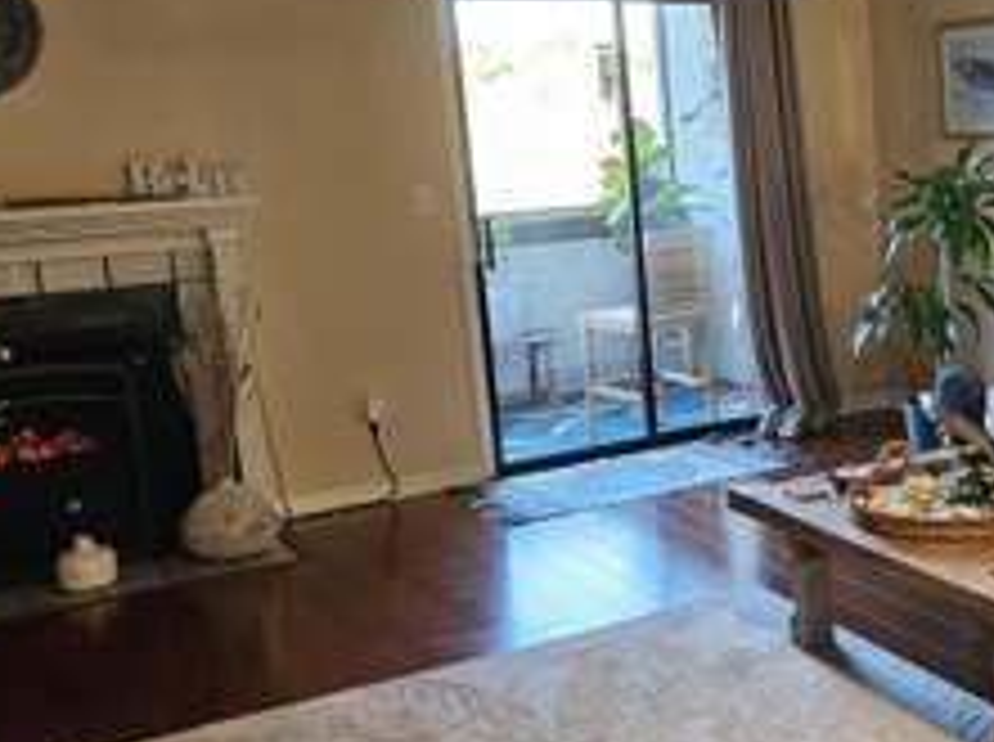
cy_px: 380
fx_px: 1433
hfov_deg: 36.2
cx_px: 873
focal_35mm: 50
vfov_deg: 29.0
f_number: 1.8
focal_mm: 5.4
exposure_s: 1/120
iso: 800
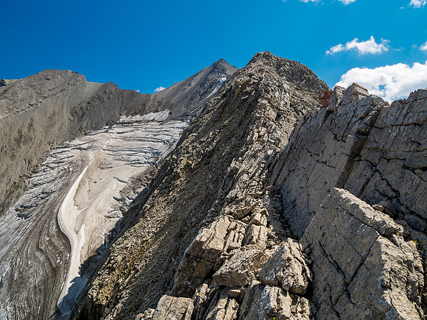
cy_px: 160
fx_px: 296
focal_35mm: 24
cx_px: 214
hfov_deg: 71.6
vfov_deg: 56.8
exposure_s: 1/160
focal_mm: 12
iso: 200
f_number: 8
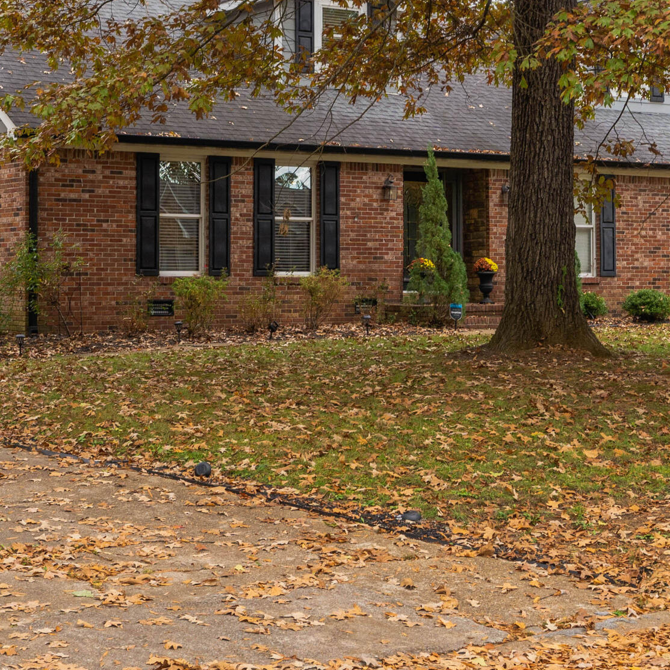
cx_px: 397
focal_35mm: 71
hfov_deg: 24.3
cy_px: 141
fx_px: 1555
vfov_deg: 24.0
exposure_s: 1/100
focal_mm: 31
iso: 320
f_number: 7.1
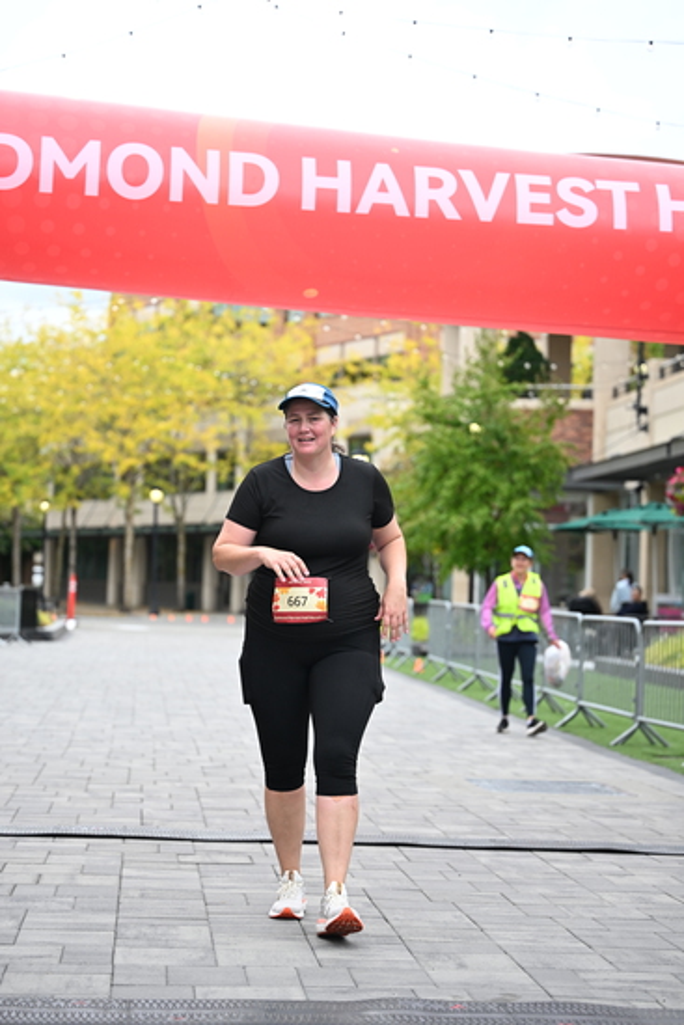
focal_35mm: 74
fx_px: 2108
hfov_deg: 18.4
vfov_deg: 27.3
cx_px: 342
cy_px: 512
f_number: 2.8
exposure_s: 1/1250
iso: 400
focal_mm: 74
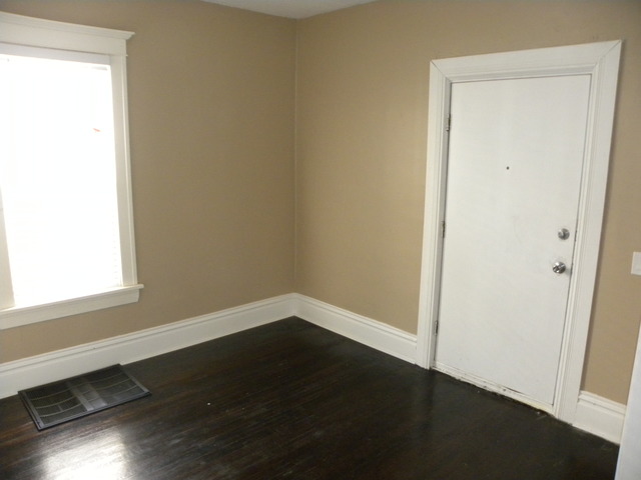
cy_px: 240
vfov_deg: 53.1
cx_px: 320
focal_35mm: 26
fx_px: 481
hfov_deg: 67.3
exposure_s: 1/30
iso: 400
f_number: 2.8
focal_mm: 4.6
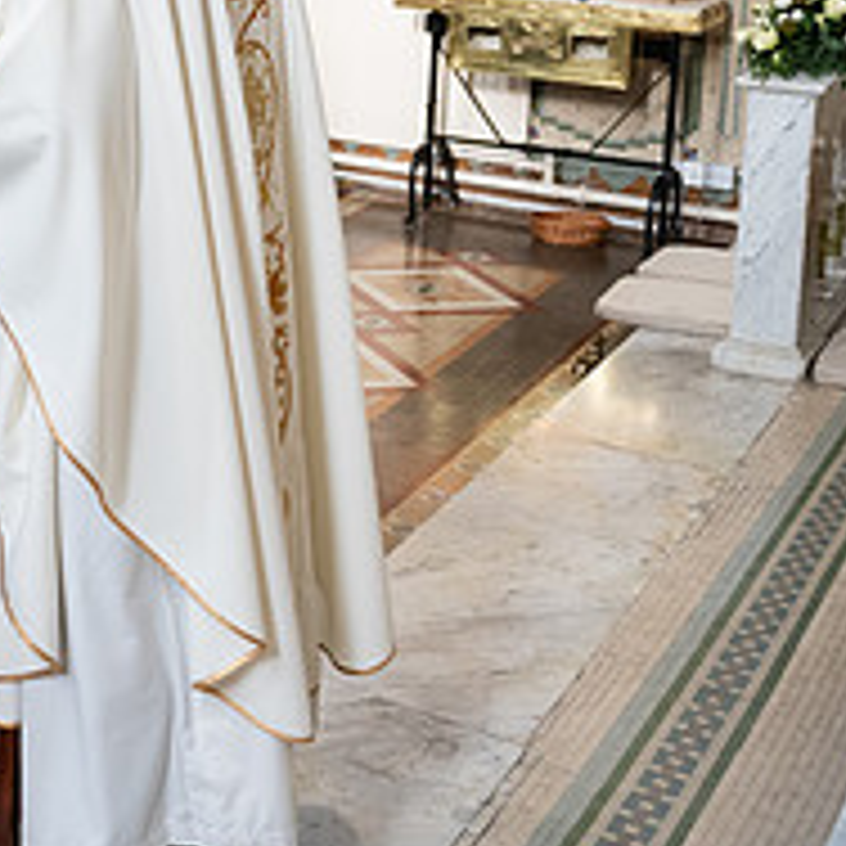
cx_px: -346
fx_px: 1742
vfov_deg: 25.9
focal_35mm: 63
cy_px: 2
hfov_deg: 23.1
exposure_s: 1/250
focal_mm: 24
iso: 1000
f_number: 3.5
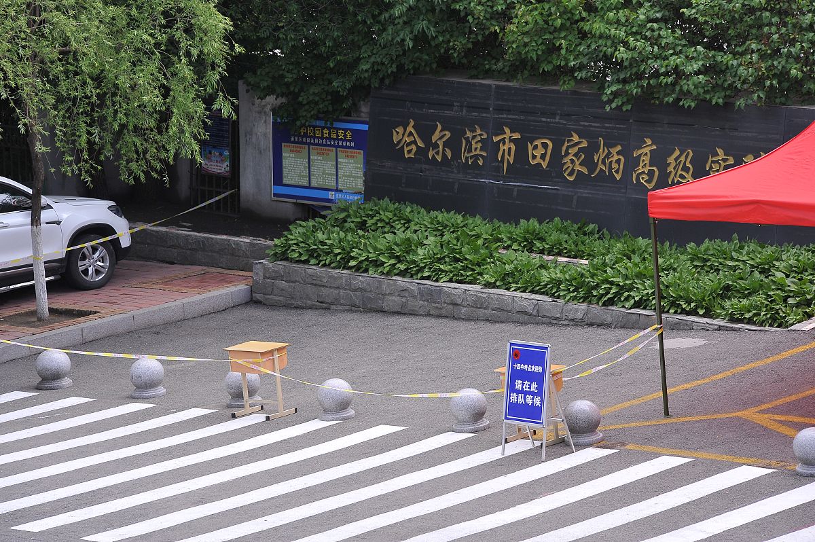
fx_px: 4524
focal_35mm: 200
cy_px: 271
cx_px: 408
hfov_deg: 10.3
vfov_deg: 6.9
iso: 800
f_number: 11
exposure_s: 1/500
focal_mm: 200
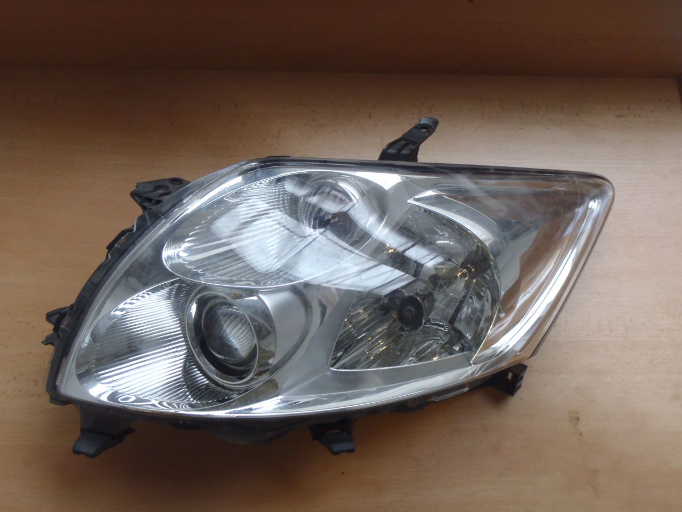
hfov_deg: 50.1
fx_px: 729
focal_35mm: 37
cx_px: 341
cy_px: 256
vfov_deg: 38.7
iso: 250
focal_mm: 6.64
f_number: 4.7
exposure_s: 1/8
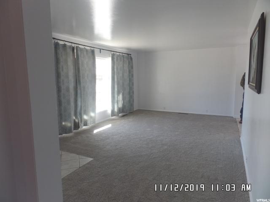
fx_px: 179
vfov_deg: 58.9
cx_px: 135
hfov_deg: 73.9
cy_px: 101
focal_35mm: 23
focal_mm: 4.1
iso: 80
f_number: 3.2
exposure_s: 1/30
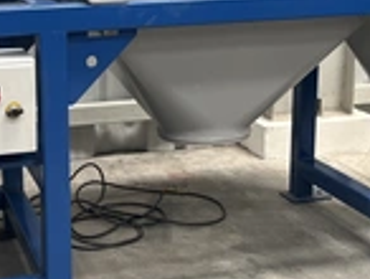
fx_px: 760
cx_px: 81
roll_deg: +1.7
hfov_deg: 26.9
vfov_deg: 20.7
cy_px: 86
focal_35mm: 71
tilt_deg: -12.5
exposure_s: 1/100
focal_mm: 5.1
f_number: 1.6
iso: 125
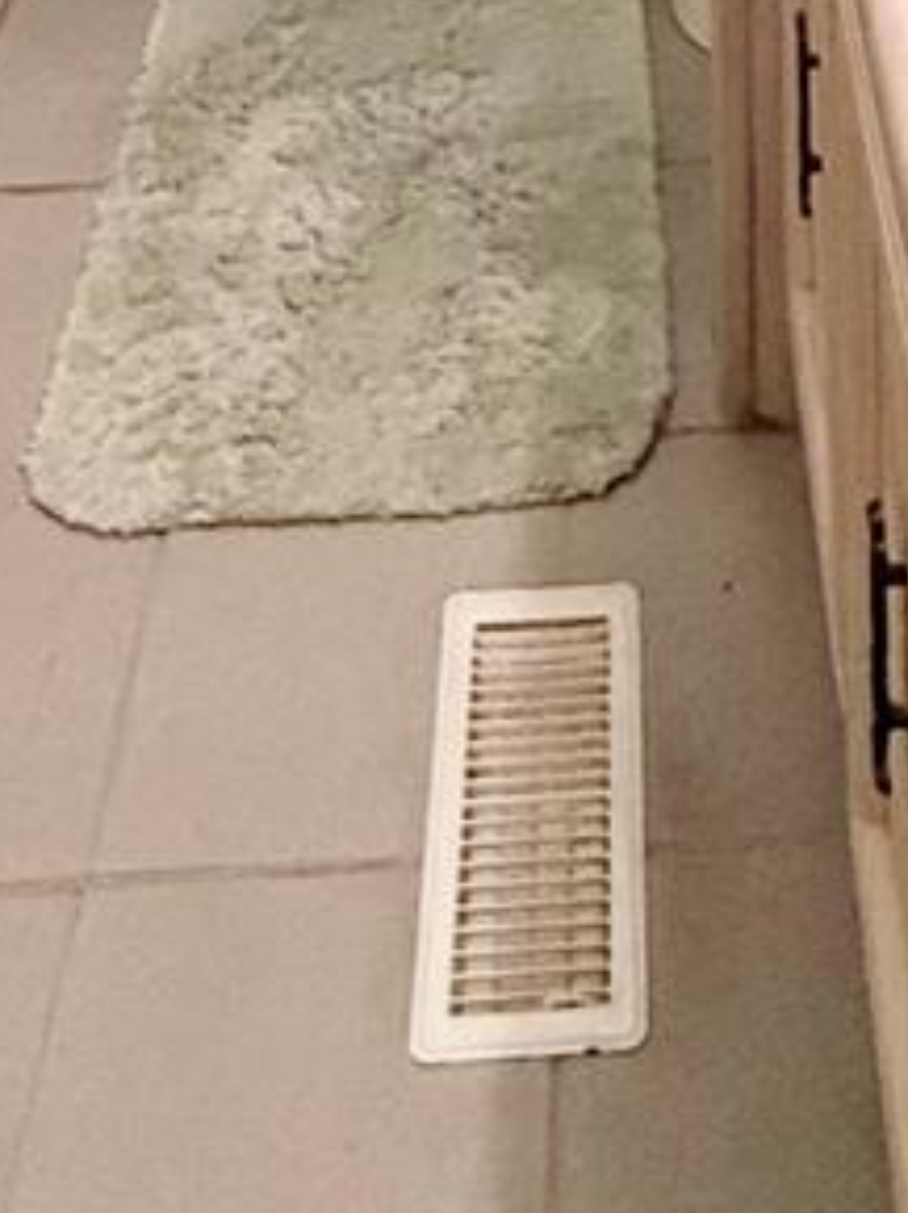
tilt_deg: -1.9
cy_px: -1129
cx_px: 686
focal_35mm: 58
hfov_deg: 24.9
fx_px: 2031
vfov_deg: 20.0
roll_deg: +0.3
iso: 400
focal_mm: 2.22
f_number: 2.2
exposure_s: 1/120
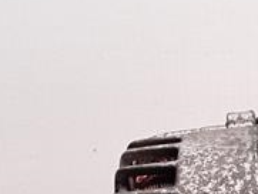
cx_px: 258
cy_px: 277
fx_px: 738
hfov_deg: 19.3
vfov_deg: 14.1
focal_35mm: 99
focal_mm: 2.91
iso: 100
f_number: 1.9
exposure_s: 1/100
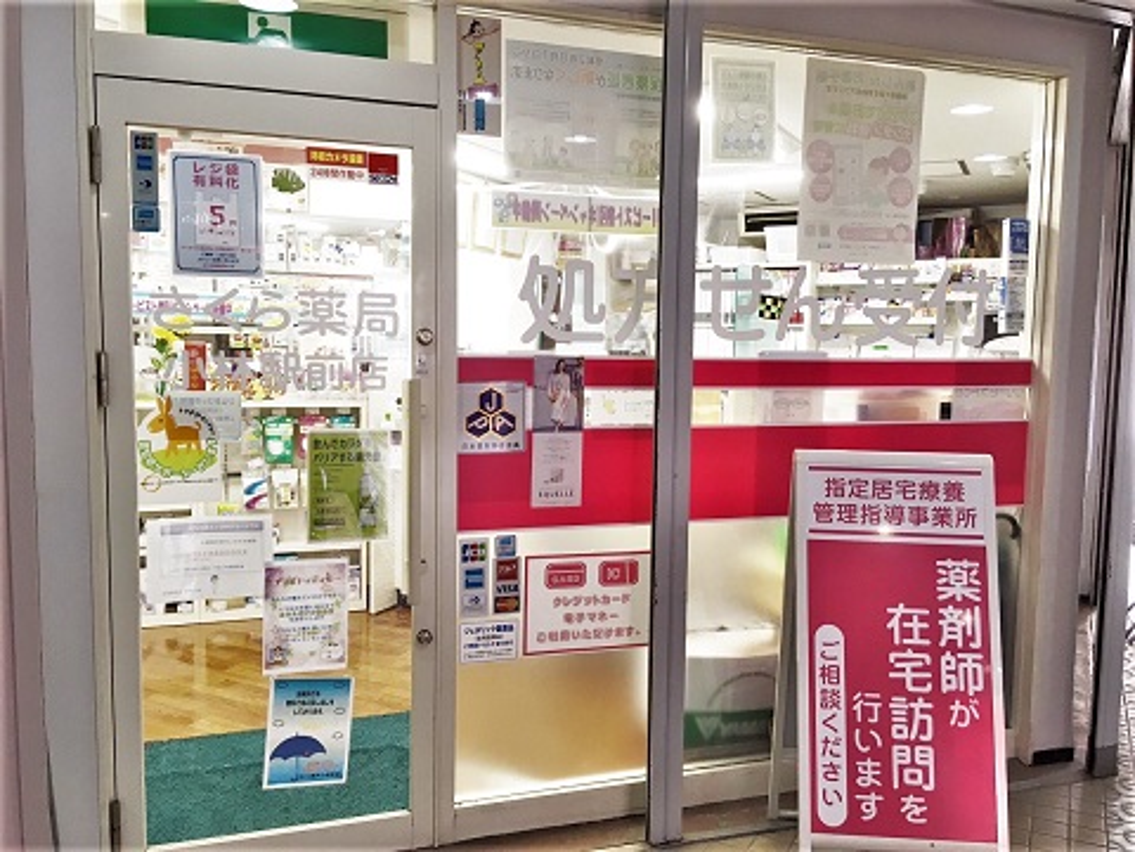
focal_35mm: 29
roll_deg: -0.1
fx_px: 951
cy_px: 426
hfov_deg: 61.7
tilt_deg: -6.3
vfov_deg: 48.2
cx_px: 568
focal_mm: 4.15
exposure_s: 1/30
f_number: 2.2
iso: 50
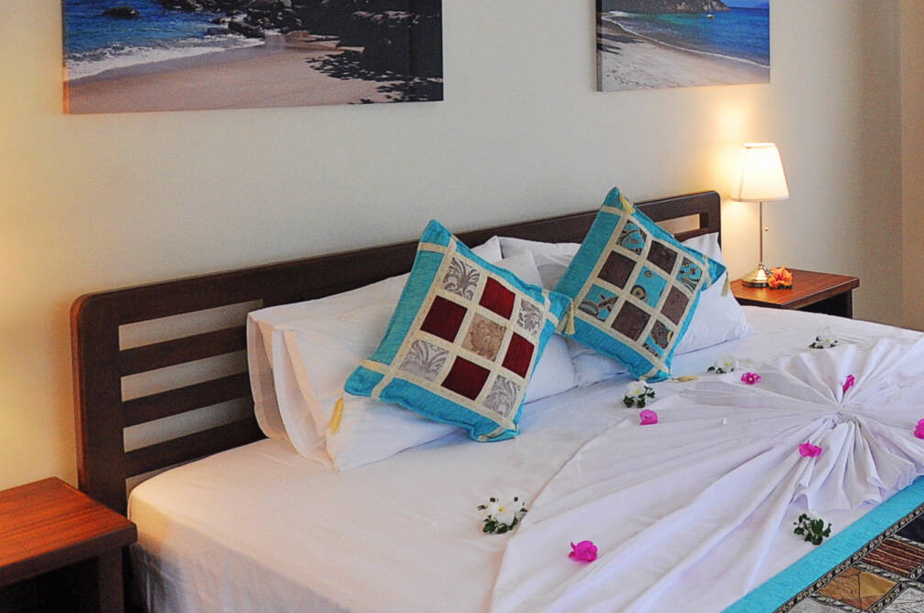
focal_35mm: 38
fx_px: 974
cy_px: 69
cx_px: 886
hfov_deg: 44.5
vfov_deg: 33.2
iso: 400
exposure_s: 1/100
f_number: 4
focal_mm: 10
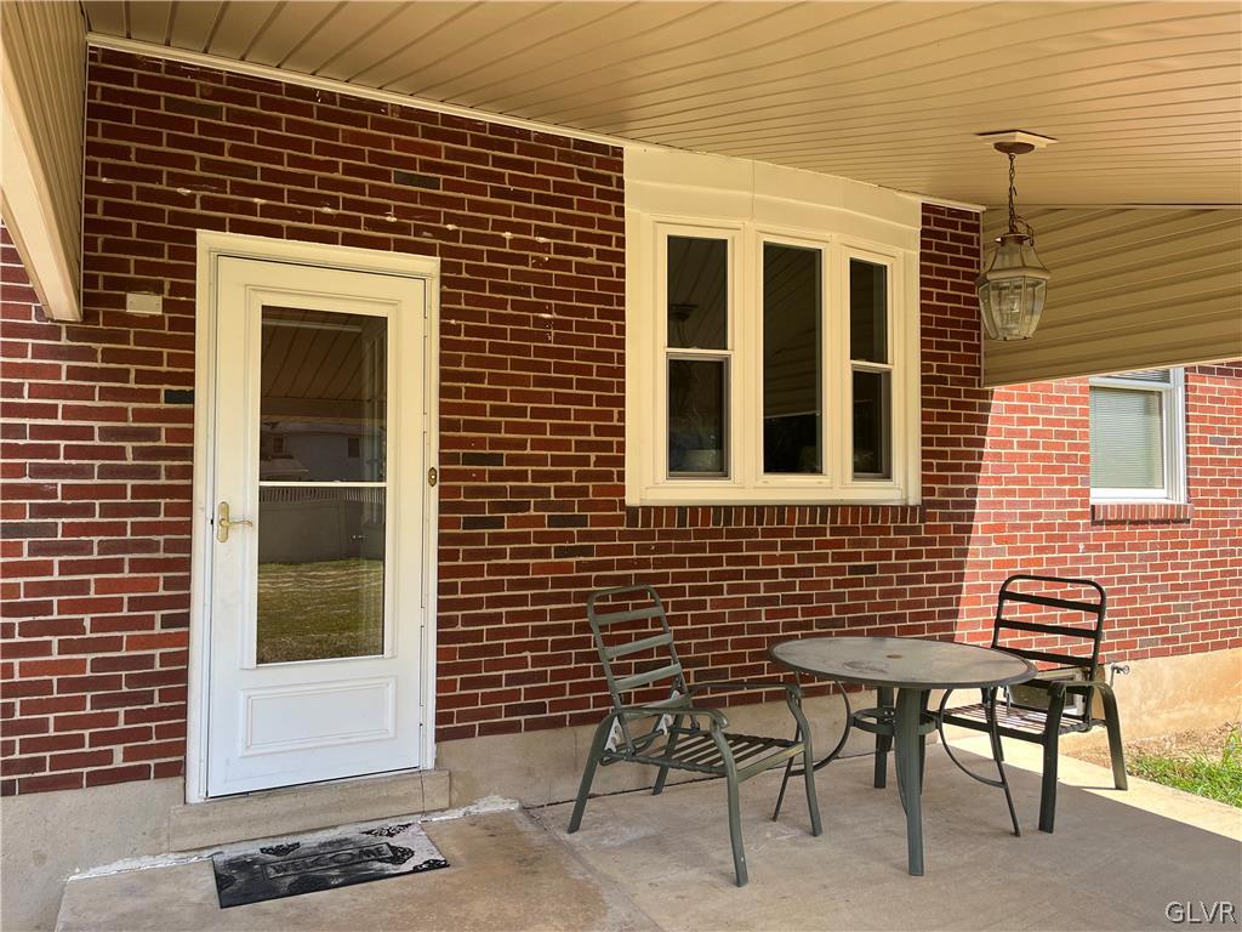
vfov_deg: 53.1
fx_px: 933
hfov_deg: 67.3
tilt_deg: +1.6
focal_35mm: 26
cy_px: 466
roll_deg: +0.2
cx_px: 621
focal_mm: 5.1
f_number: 1.6
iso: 50
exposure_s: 1/537
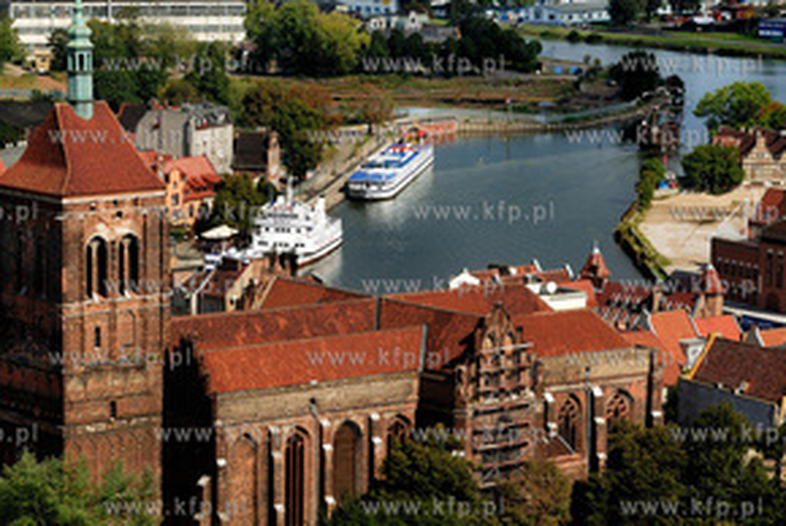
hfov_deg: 14.1
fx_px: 3169
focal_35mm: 145
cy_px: 249
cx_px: 320
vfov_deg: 9.5
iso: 100
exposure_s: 1/250
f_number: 11
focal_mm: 70
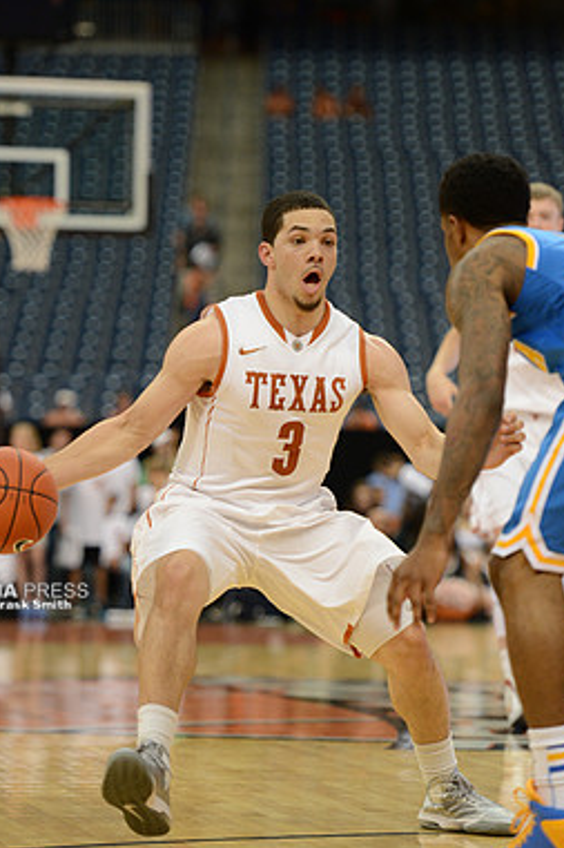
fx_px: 3904
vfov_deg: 12.4
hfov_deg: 8.3
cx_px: 254
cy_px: 393
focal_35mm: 166
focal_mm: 140
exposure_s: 1/1250
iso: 2000
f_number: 2.8
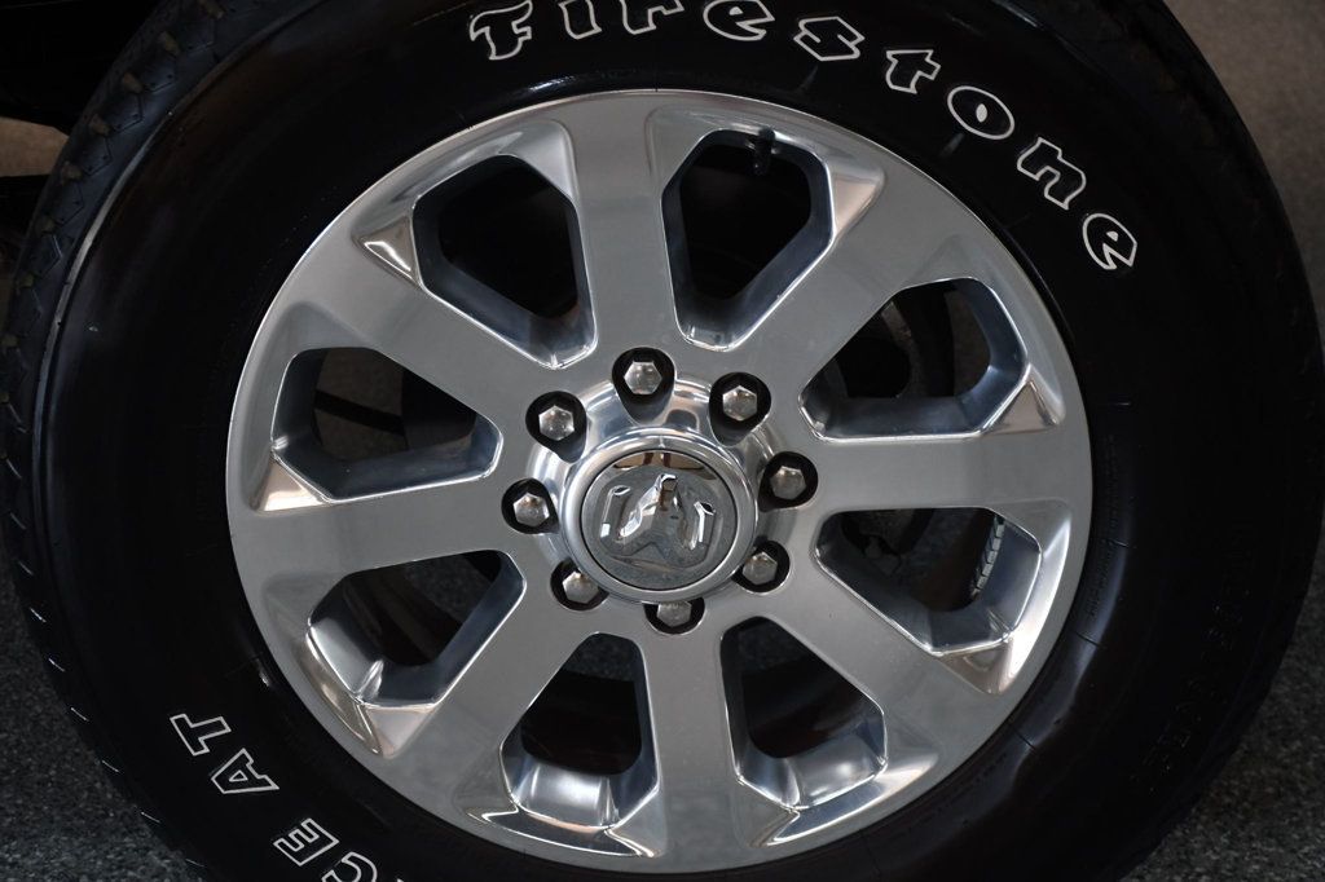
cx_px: 662
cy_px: 441
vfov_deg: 18.2
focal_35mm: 75
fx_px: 2759
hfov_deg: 27.0
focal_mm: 50
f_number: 4.8
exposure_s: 1/125
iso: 800
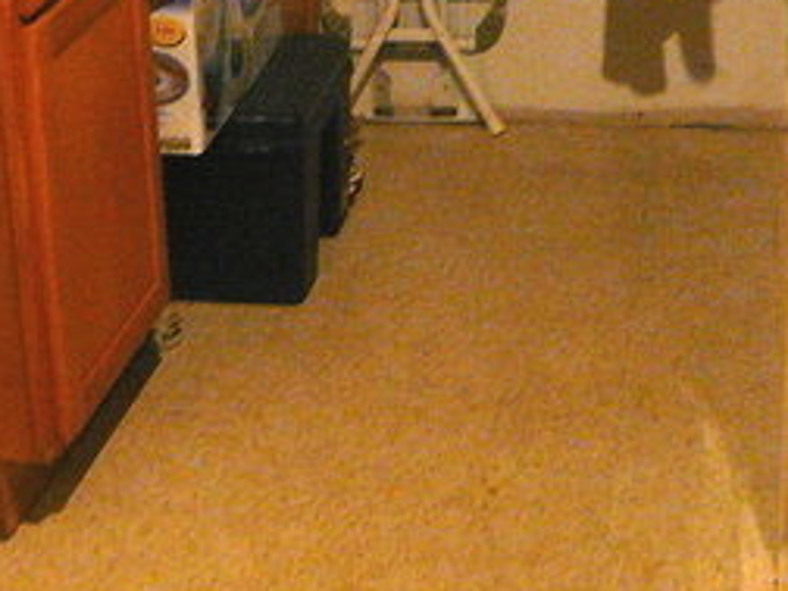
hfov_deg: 22.0
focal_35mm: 89
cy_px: -122
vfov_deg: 15.9
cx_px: 469
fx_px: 2026
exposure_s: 1/8
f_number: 2.8
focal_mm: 5.2
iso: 200
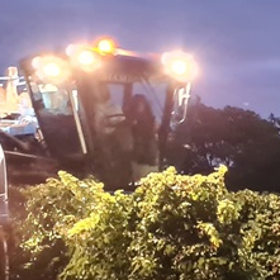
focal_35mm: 113
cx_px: 491
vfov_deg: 15.2
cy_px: 256
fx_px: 1034
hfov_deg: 13.9
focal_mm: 5.4
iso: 1600
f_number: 1.8
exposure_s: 1/13
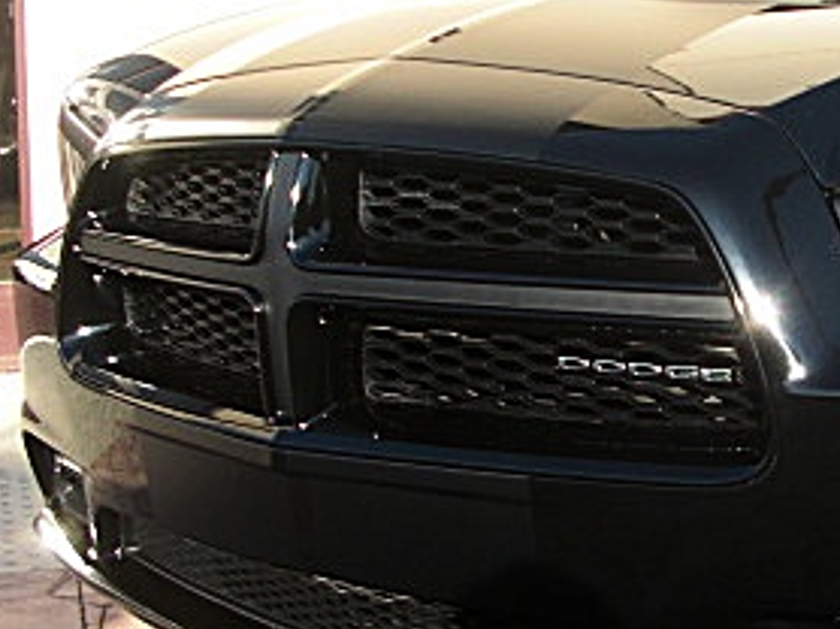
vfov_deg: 17.7
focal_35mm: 83
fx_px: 2012
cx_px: 849
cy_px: 339
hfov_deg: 22.6
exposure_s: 1/250
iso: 50
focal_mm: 6.3
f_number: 2.8
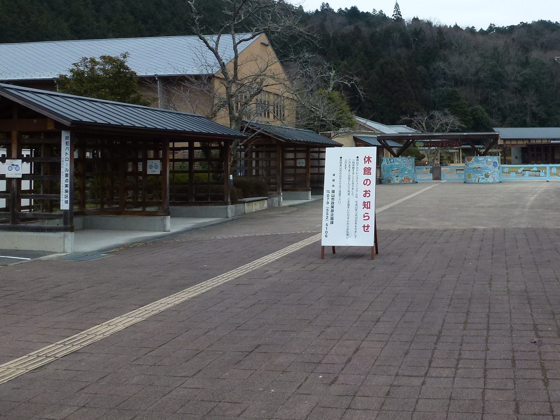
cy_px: 138
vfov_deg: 37.3
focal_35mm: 38
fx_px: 615
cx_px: 408
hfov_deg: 47.5
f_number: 4
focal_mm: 4.3
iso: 100
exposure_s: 1/160
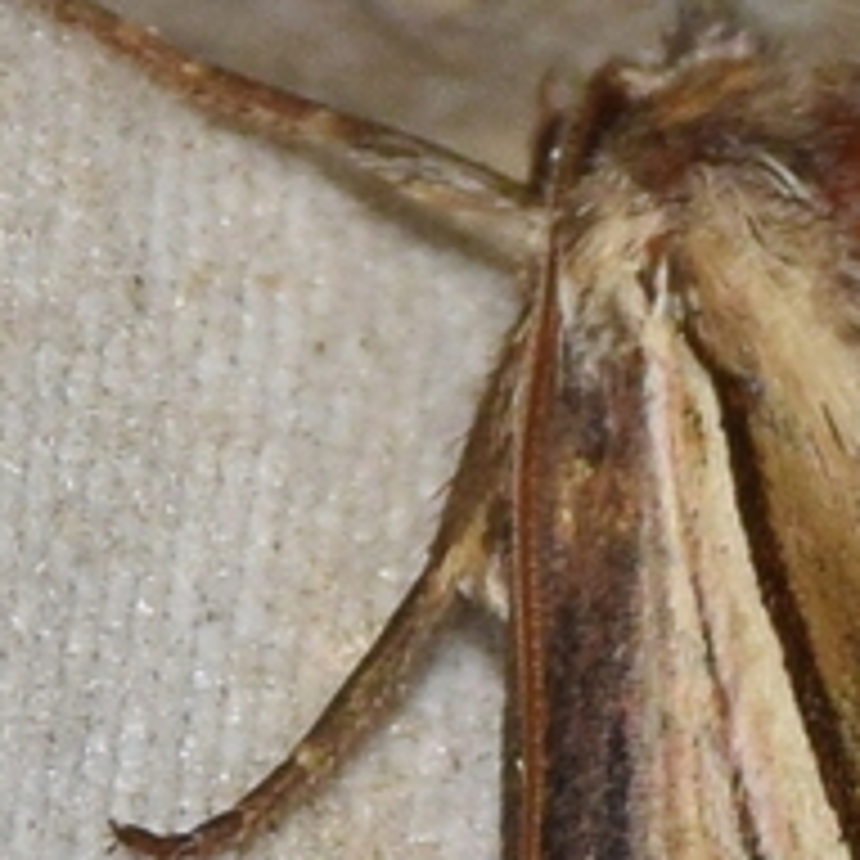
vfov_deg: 2.0
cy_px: 923
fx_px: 25213
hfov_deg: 2.0
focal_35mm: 897
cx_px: 540
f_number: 13
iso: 400
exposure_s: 1/160
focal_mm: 140
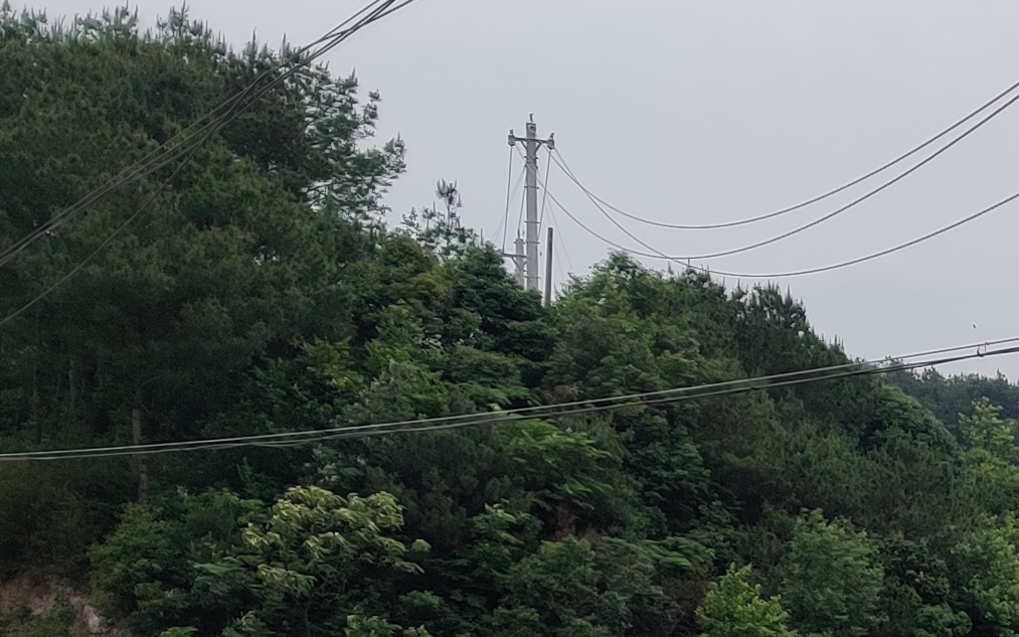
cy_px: 904
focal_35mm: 113
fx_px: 3138
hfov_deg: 15.4
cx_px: 1937
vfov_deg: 11.2
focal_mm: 4.75
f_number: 1.65
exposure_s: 1/1682
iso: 100
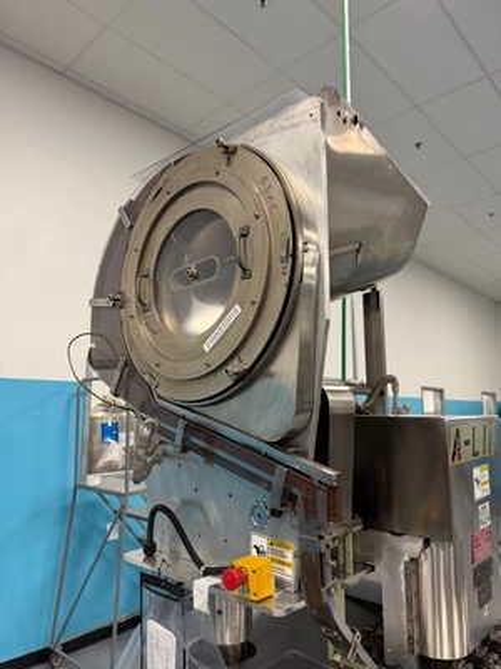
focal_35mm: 24
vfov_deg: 71.6
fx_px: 463
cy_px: 334
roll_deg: -0.1
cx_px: 250
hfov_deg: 56.8
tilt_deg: +8.0
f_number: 1.78
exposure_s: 1/60
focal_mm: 6.76
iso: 200
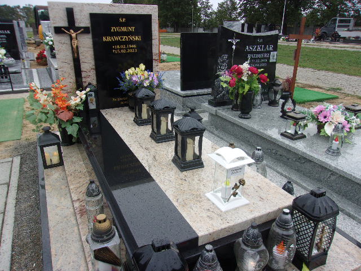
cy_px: 136
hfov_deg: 65.3
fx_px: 282
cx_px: 180
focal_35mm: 27
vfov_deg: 51.4
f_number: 3
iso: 80
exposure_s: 1/200
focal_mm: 4.9
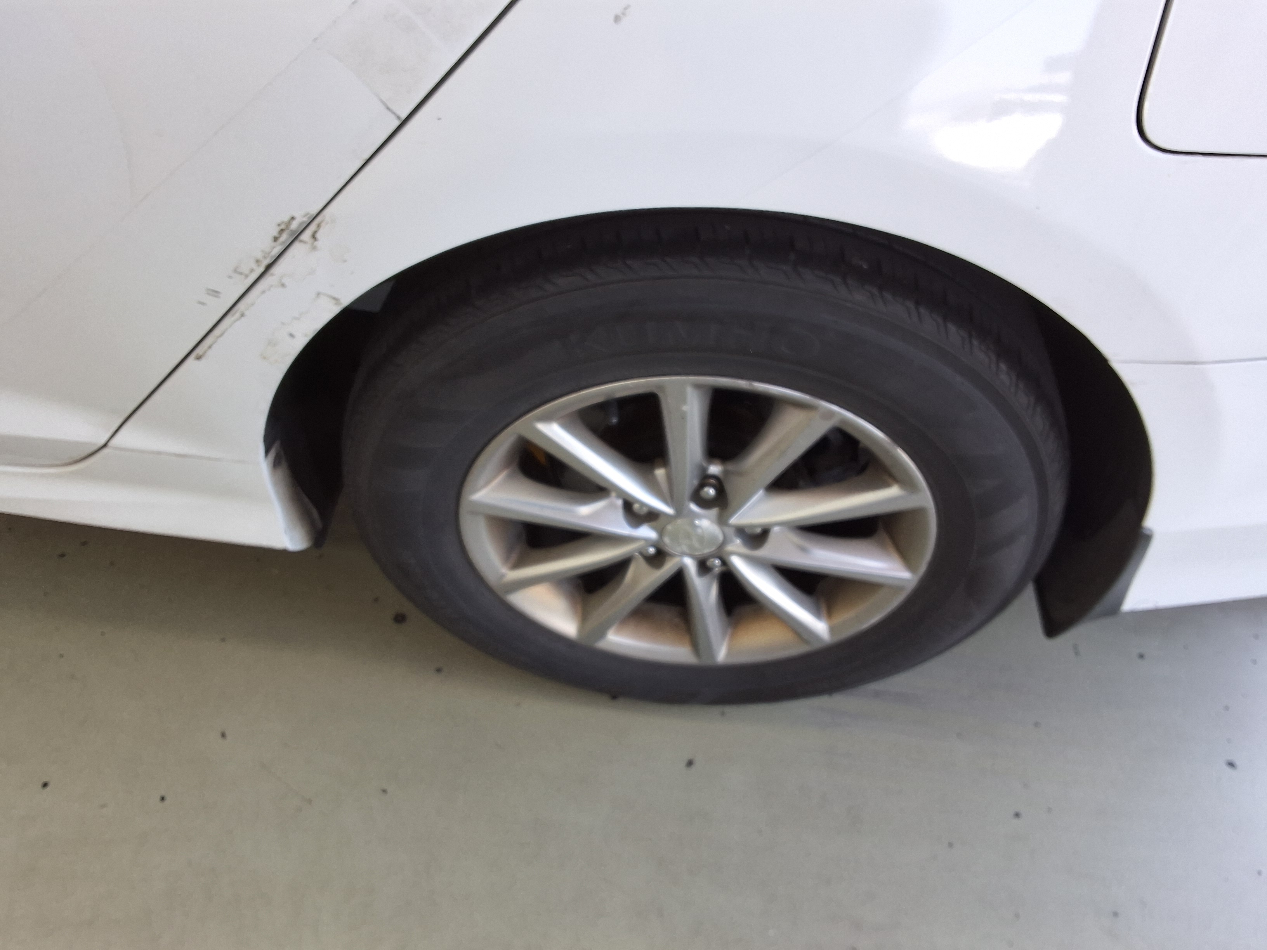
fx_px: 1025
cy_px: 475
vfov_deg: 49.7
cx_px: 634
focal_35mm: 28
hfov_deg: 63.4
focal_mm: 2.91
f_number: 1.9
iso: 40
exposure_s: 1/120
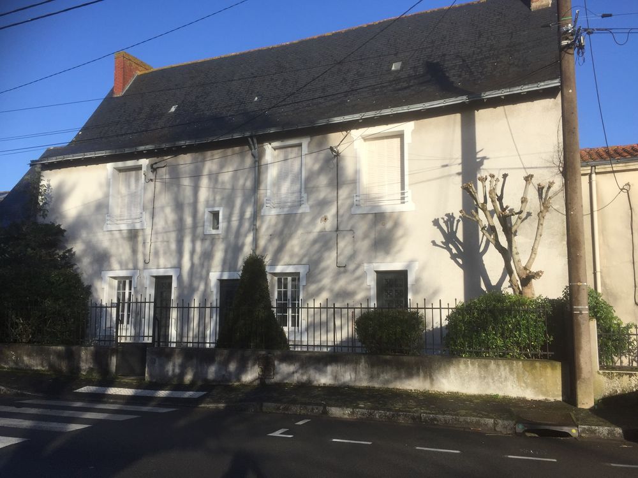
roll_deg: +0.1
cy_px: 239
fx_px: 534
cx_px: 319
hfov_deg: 61.7
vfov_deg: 48.2
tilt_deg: +5.8
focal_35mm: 29
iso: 32
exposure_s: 1/1647
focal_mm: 4.15
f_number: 2.2
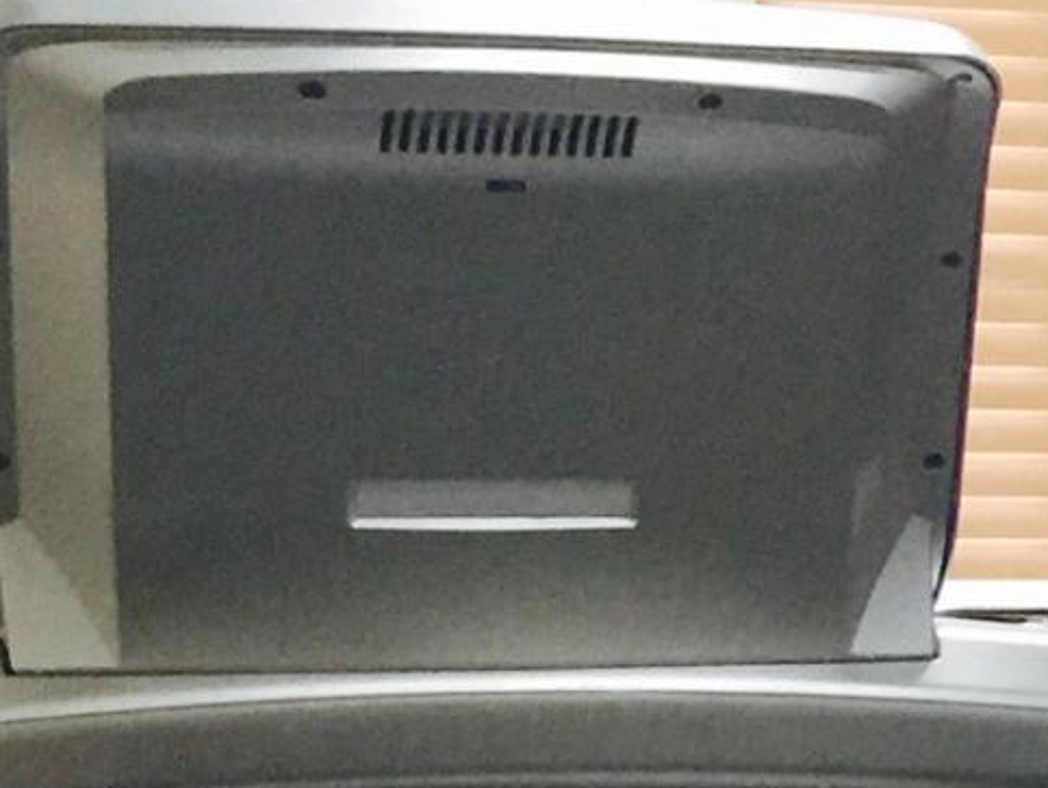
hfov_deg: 9.7
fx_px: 5454
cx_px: 2526
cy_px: 1578
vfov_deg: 7.9
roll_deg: -3.6
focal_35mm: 180
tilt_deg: -14.5
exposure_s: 1/15
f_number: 2.2
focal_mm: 4.15
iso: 100
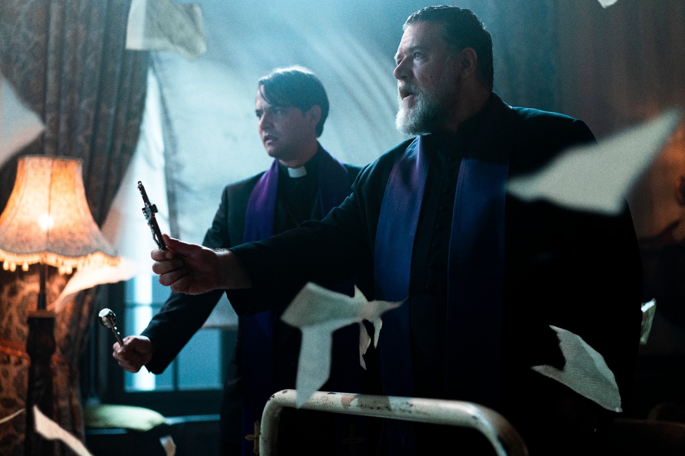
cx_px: 342
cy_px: 228
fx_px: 1046
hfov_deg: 36.3
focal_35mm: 55
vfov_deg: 24.6
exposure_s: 1/160
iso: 2500
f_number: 2.2
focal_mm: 55
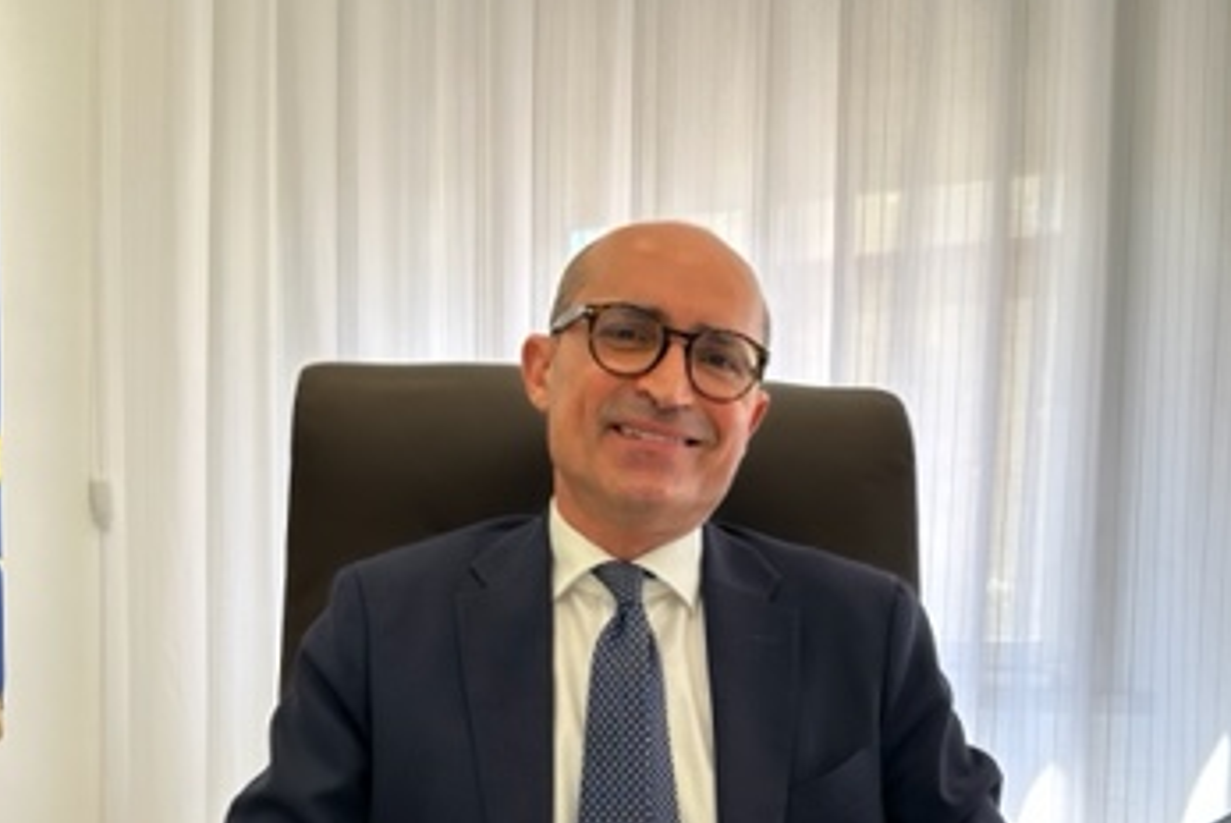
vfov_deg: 27.9
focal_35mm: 46
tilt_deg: -4.9
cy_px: 777
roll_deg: -1.3
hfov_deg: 42.7
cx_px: 674
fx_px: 1574
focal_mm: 6.86
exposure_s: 1/109
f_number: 1.78
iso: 64
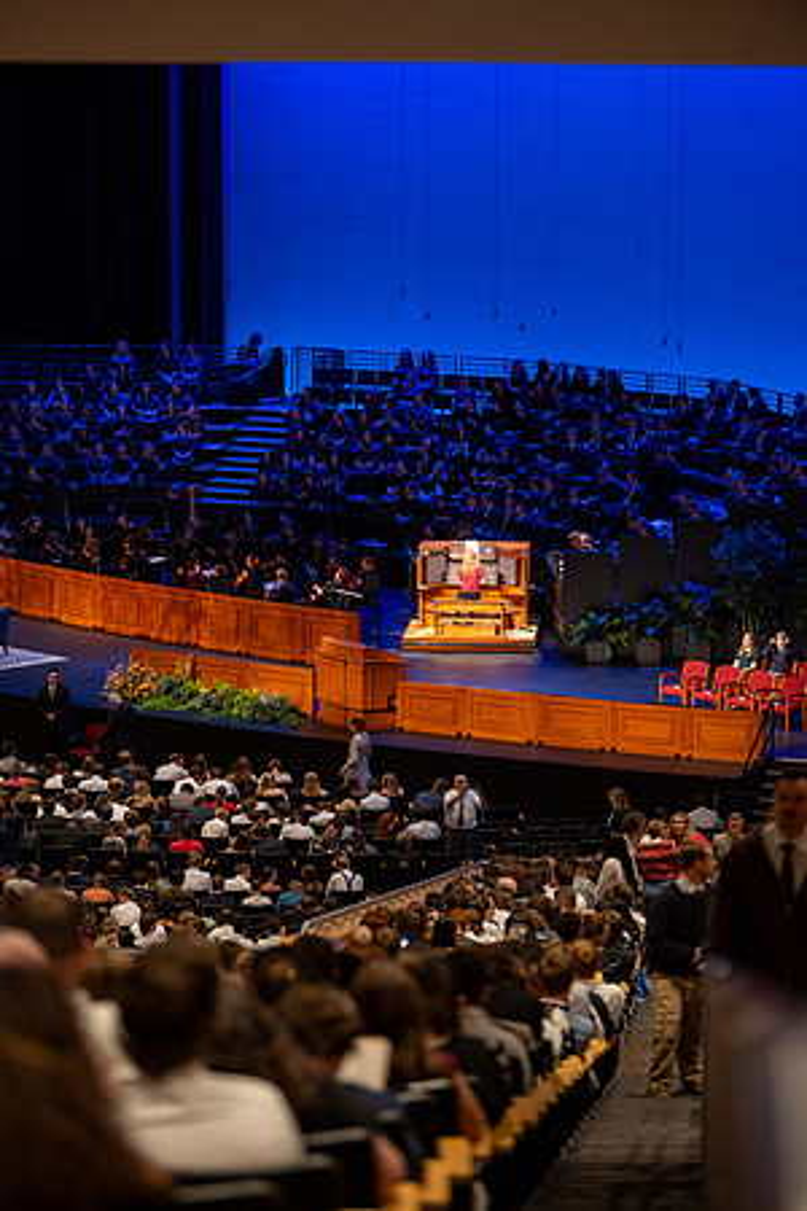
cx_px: 404
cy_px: 606
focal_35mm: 120
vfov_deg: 17.1
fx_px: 4035
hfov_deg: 11.4
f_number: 2.8
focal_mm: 120
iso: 1000
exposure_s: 1/125
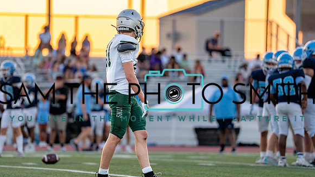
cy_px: 89
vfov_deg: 4.2
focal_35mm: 287
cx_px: 133
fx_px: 2397
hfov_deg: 7.5
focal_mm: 200
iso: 800
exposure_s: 1/1000
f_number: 2.8
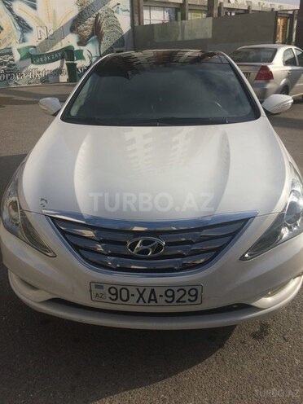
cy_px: 202
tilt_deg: -24.4
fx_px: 338
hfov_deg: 48.2
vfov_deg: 61.7
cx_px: 152
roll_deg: +2.9
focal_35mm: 29
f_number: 2.2
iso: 32
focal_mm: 4.15
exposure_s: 1/3425
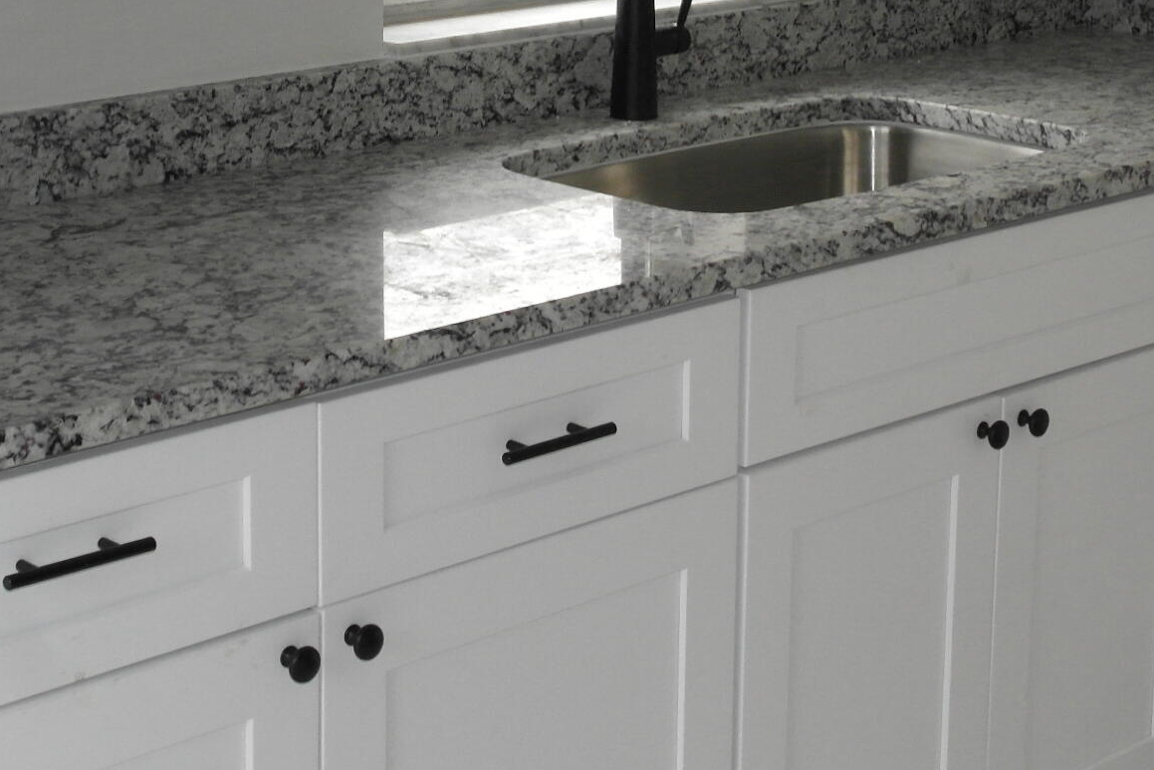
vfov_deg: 17.4
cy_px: 22
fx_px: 2468
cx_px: 337
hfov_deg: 26.1
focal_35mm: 77
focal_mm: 20
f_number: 10
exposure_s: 1/125
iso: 800
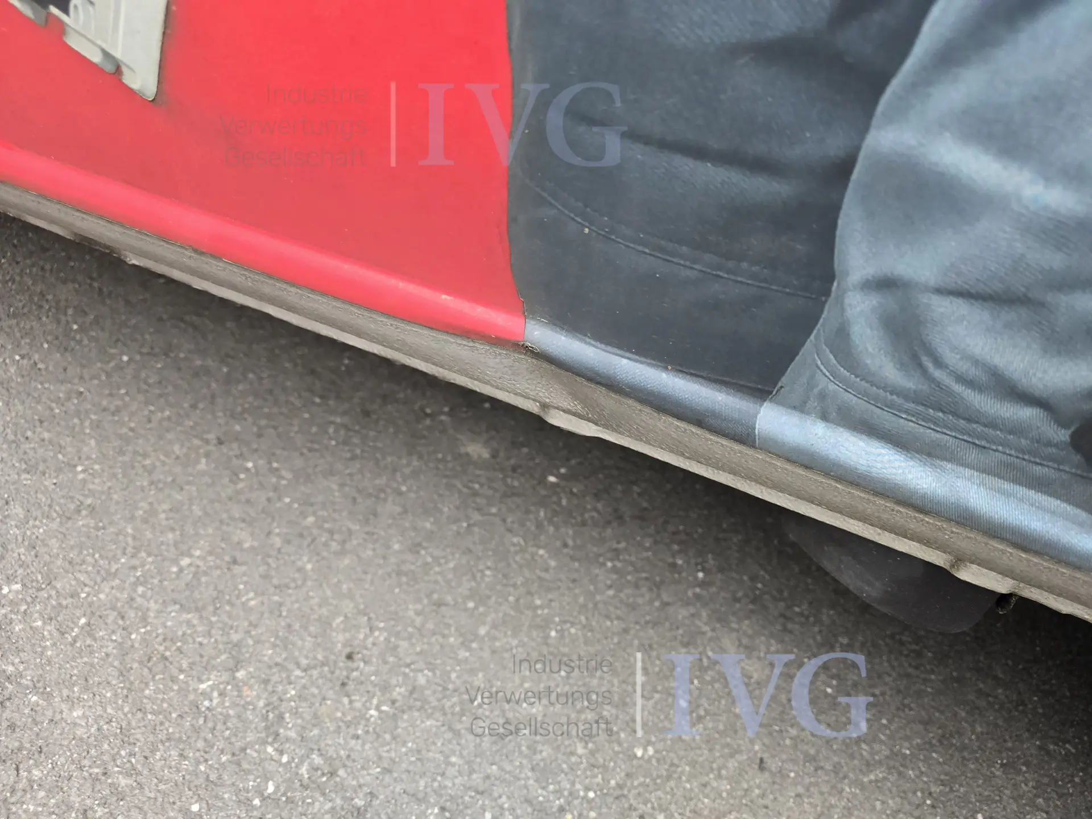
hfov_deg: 73.9
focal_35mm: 23
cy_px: 410
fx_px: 726
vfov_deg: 58.9
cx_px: 546
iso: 160
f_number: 1.7
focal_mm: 6.3
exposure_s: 1/100
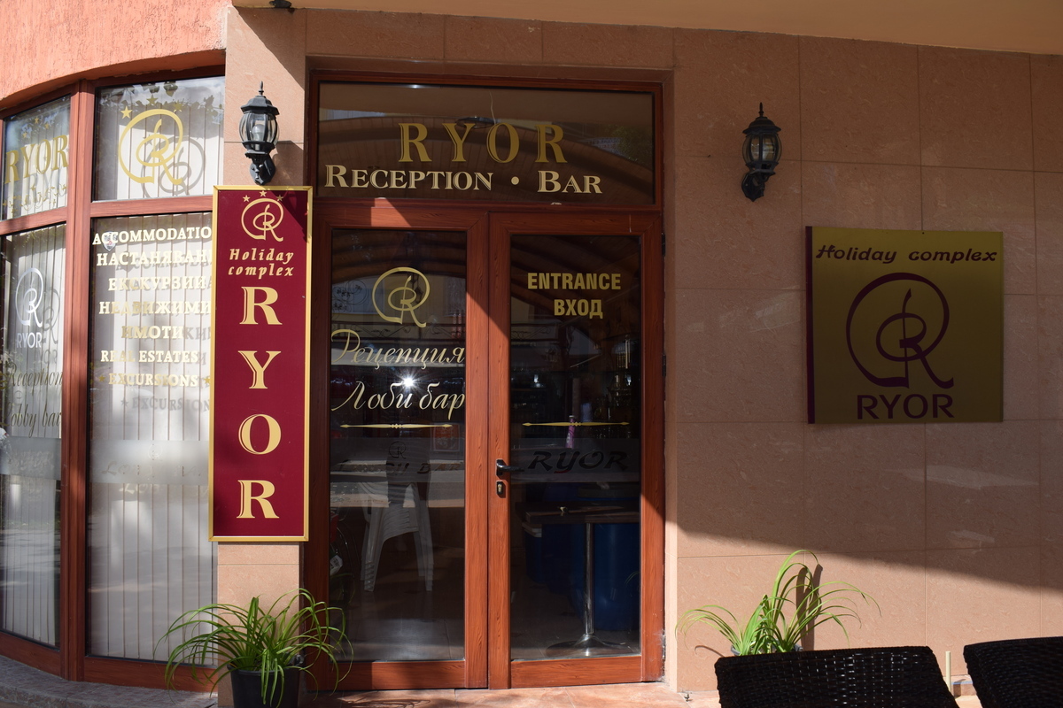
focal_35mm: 33
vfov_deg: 40.0
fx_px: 974
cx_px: 532
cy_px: 354
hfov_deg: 57.2
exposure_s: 1/200
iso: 100
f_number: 7.1
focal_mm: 22
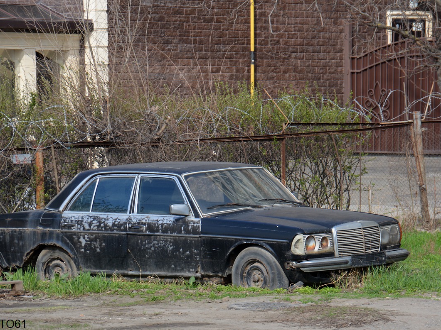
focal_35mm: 212
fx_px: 2700
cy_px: 165
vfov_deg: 7.0
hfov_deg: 9.3
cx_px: 215
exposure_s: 1/250
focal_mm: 130
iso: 200
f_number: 8
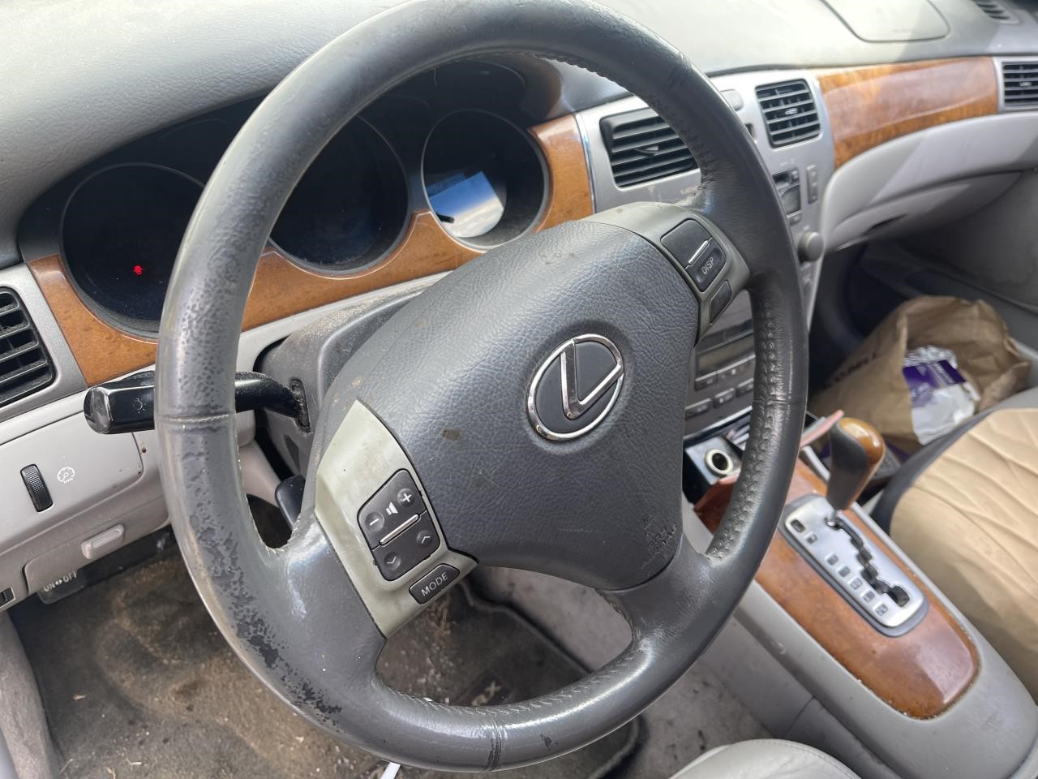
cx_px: 519
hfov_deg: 69.4
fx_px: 750
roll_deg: -11.3
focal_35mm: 25
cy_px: 390
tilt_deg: -39.3
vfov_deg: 54.9
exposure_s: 1/134
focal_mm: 5.1
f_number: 1.6
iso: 32
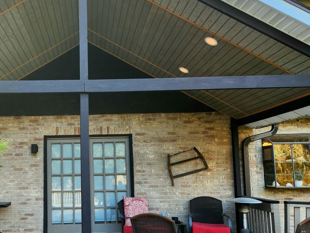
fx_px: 314
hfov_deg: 50.9
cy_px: 142
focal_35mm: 35
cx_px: 86
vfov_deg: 40.5
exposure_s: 1/182
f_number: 1.8
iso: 64
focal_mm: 5.4
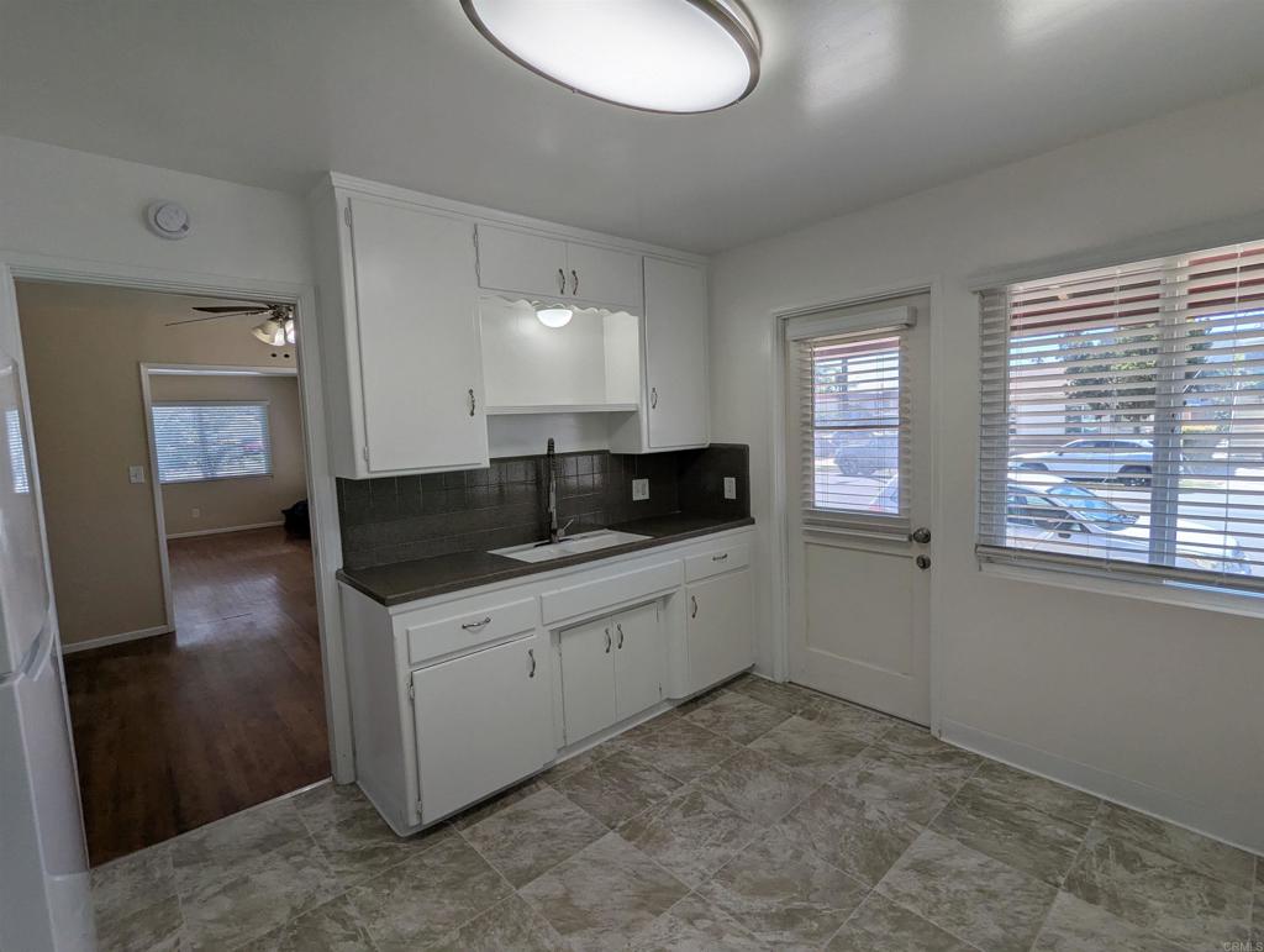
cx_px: 632
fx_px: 585
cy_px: 476
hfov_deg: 94.4
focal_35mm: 16
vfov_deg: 78.2
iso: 39
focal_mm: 2.35
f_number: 2.2
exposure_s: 1/297
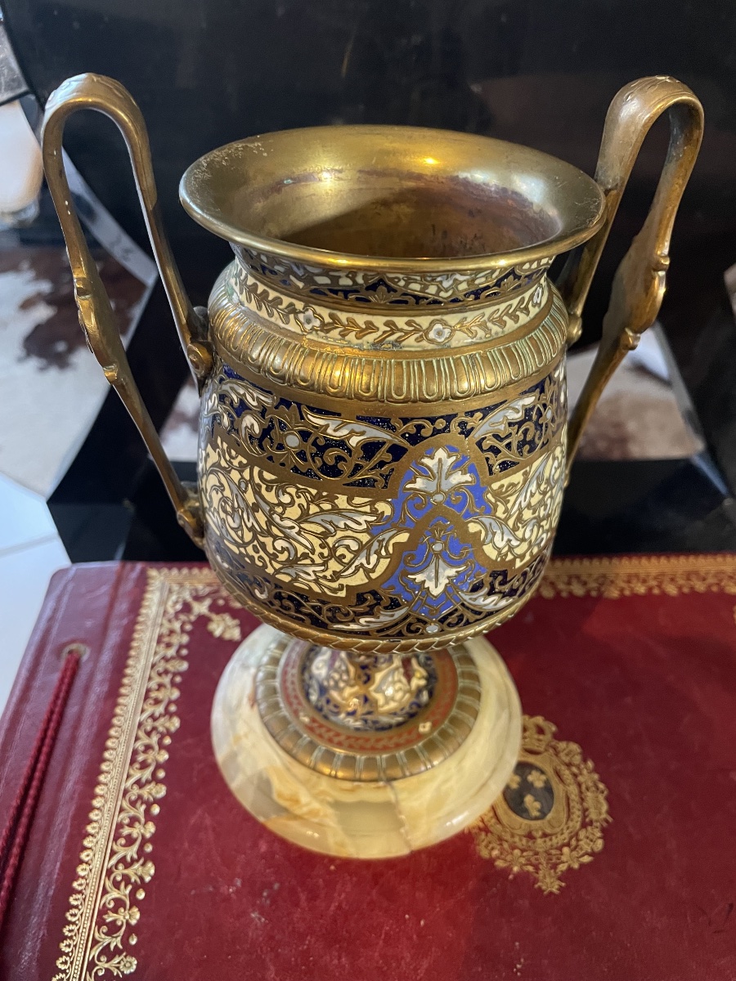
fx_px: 737
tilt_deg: -41.2
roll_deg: -3.4
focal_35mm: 26
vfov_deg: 67.3
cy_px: 490
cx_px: 368
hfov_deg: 53.1
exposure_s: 1/33
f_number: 1.6
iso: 500
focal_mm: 4.2
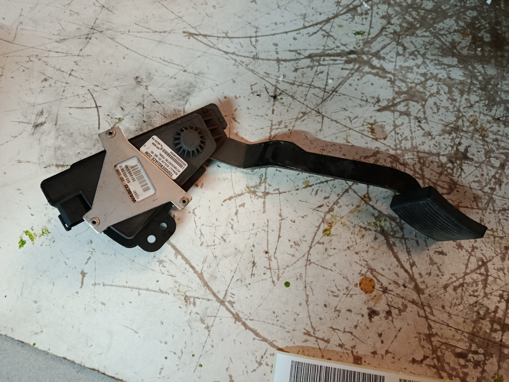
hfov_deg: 71.6
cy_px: 191
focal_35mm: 24
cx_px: 254
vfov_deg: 56.8
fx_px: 353
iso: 2121
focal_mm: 5.24
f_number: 1.7
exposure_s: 1/25
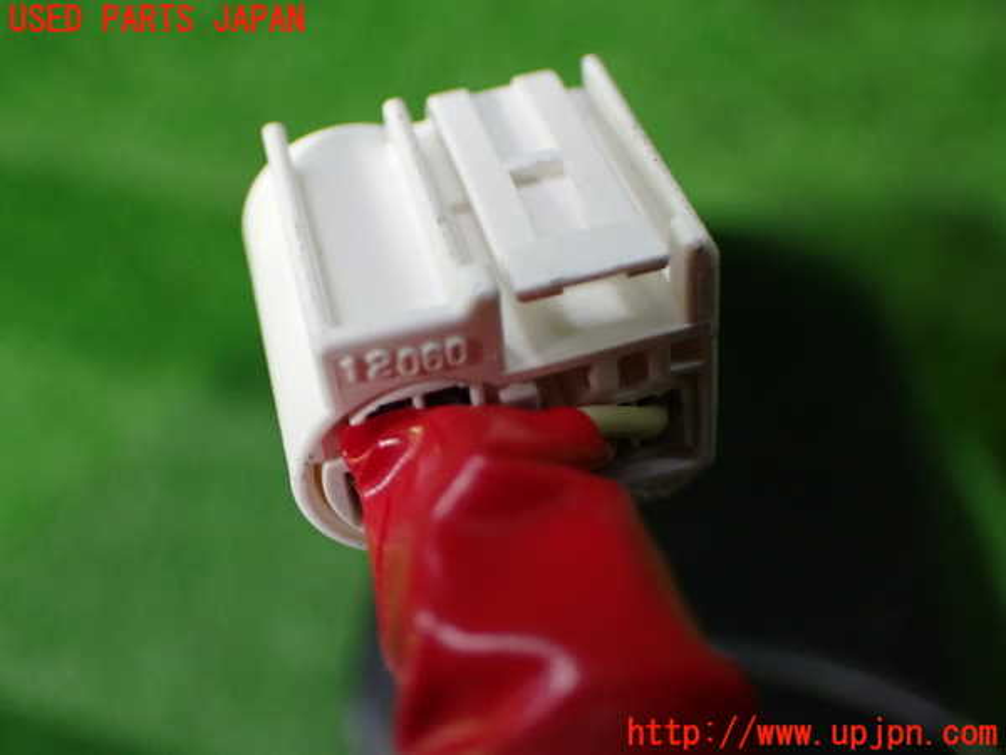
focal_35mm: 44
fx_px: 1279
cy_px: 378
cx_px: 503
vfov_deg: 32.9
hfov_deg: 42.9
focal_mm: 7.84
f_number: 2.9
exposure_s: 1/60
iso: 800
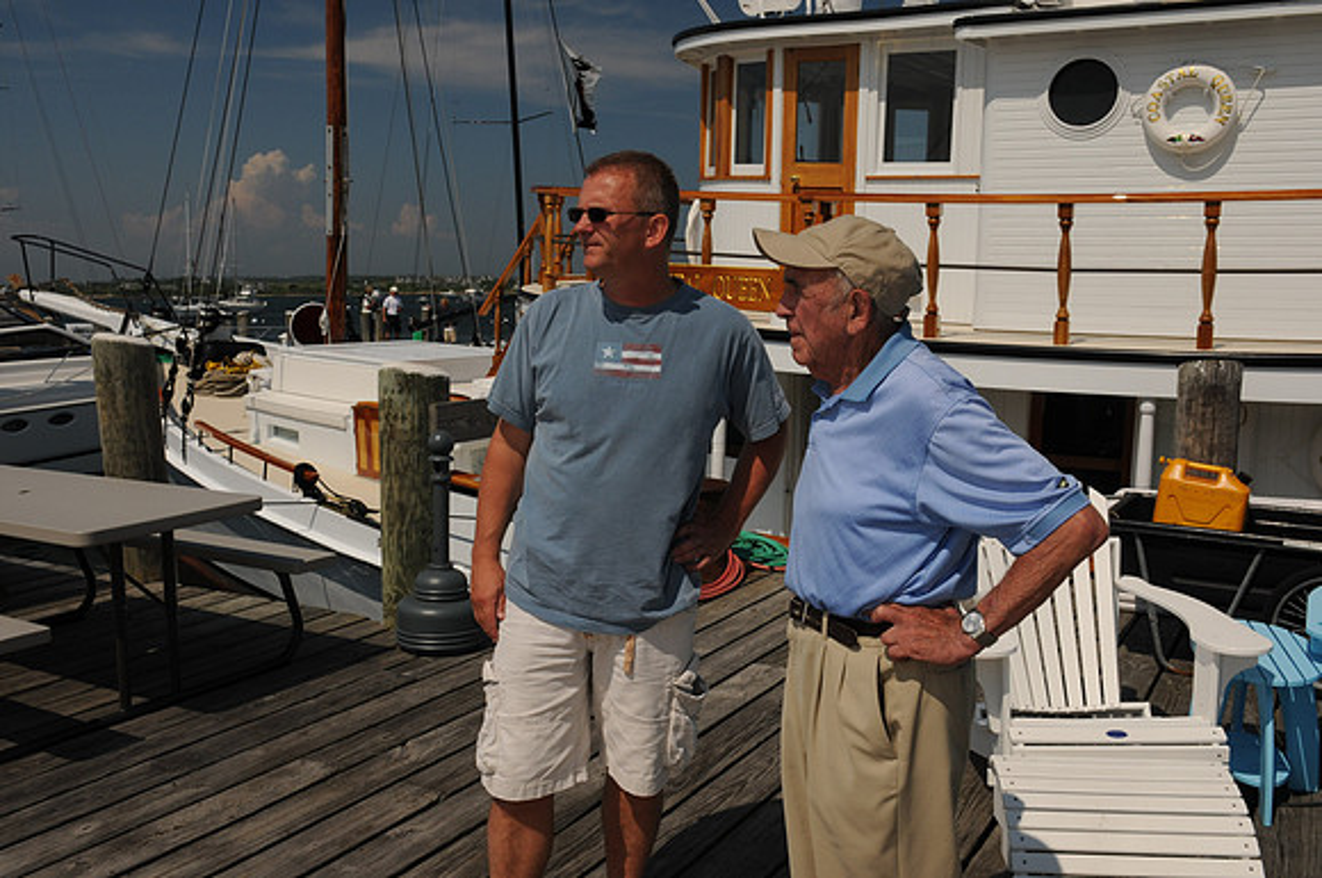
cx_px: 661
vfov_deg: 39.9
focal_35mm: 33
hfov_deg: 57.3
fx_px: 1210
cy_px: 439
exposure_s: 1/250
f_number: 13
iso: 200
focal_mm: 22
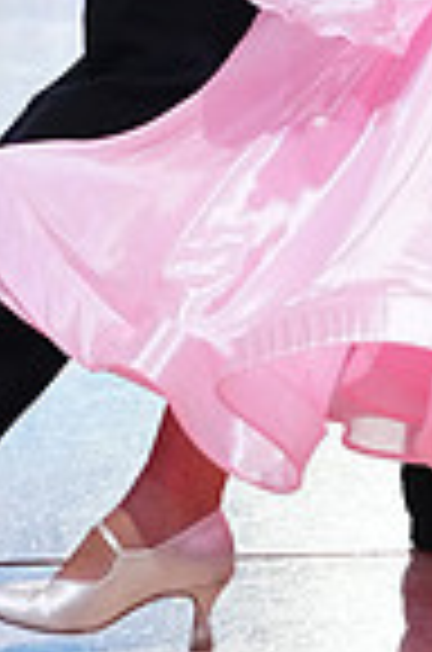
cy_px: -441
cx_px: 394
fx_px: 5444
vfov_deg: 6.7
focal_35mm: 301
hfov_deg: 4.5
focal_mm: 75
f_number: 4
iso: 2500
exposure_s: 1/320
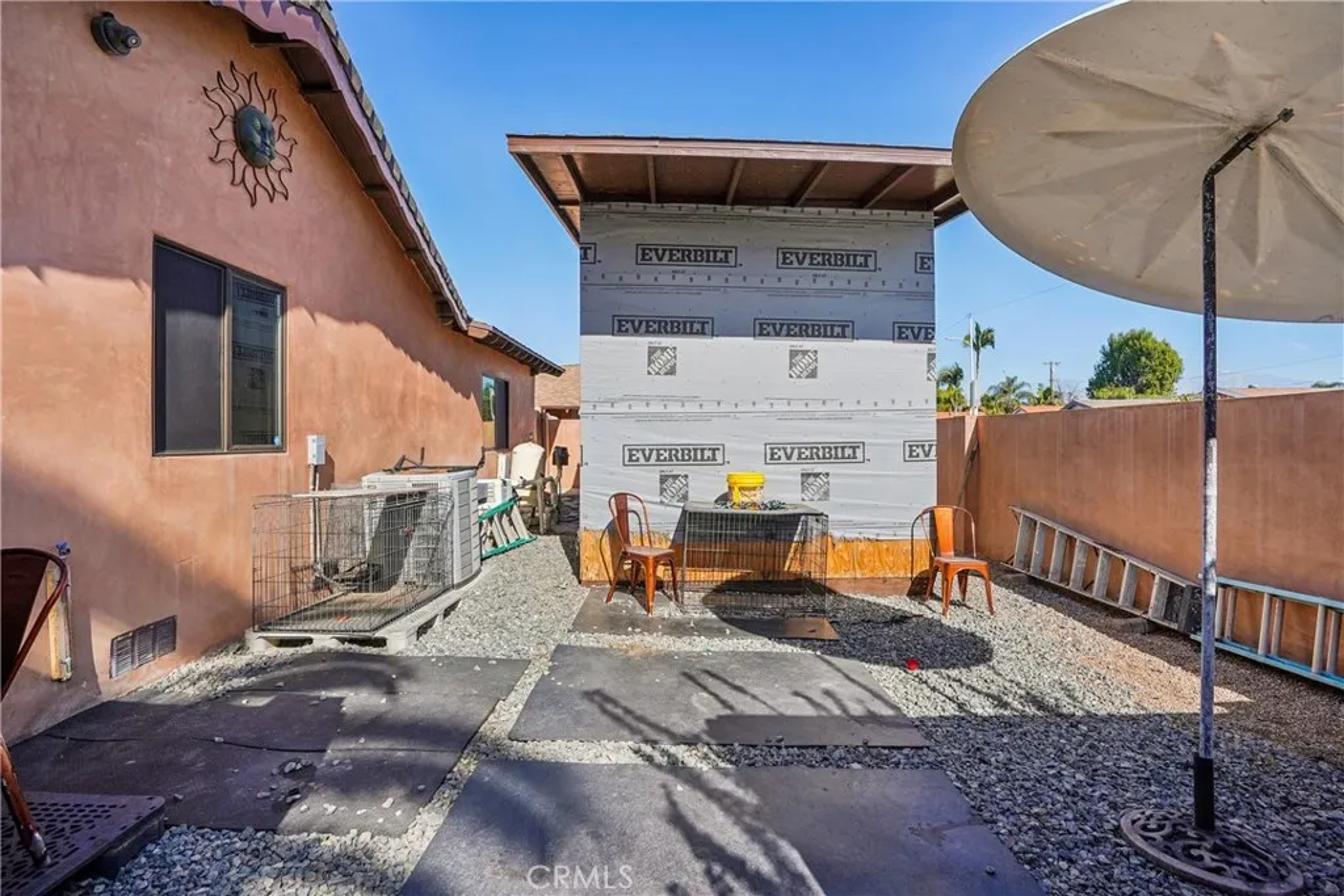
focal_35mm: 16
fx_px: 597
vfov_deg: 73.8
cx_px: 672
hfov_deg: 96.7
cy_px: 448
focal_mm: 16
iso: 400
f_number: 8
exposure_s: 1/800
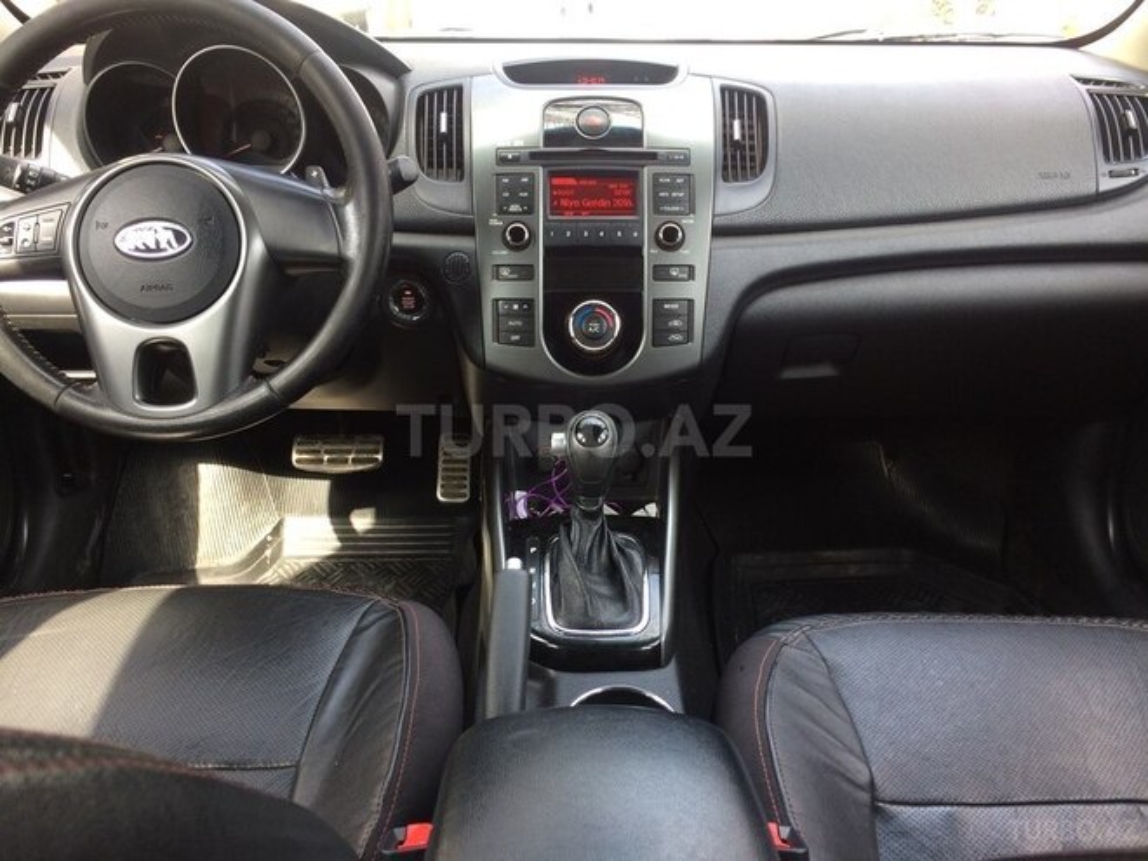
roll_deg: +1.6
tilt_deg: -23.5
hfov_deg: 61.7
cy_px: 430
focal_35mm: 29
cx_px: 574
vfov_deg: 48.2
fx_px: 962
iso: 40
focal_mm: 4.15
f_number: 2.2
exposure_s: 1/50
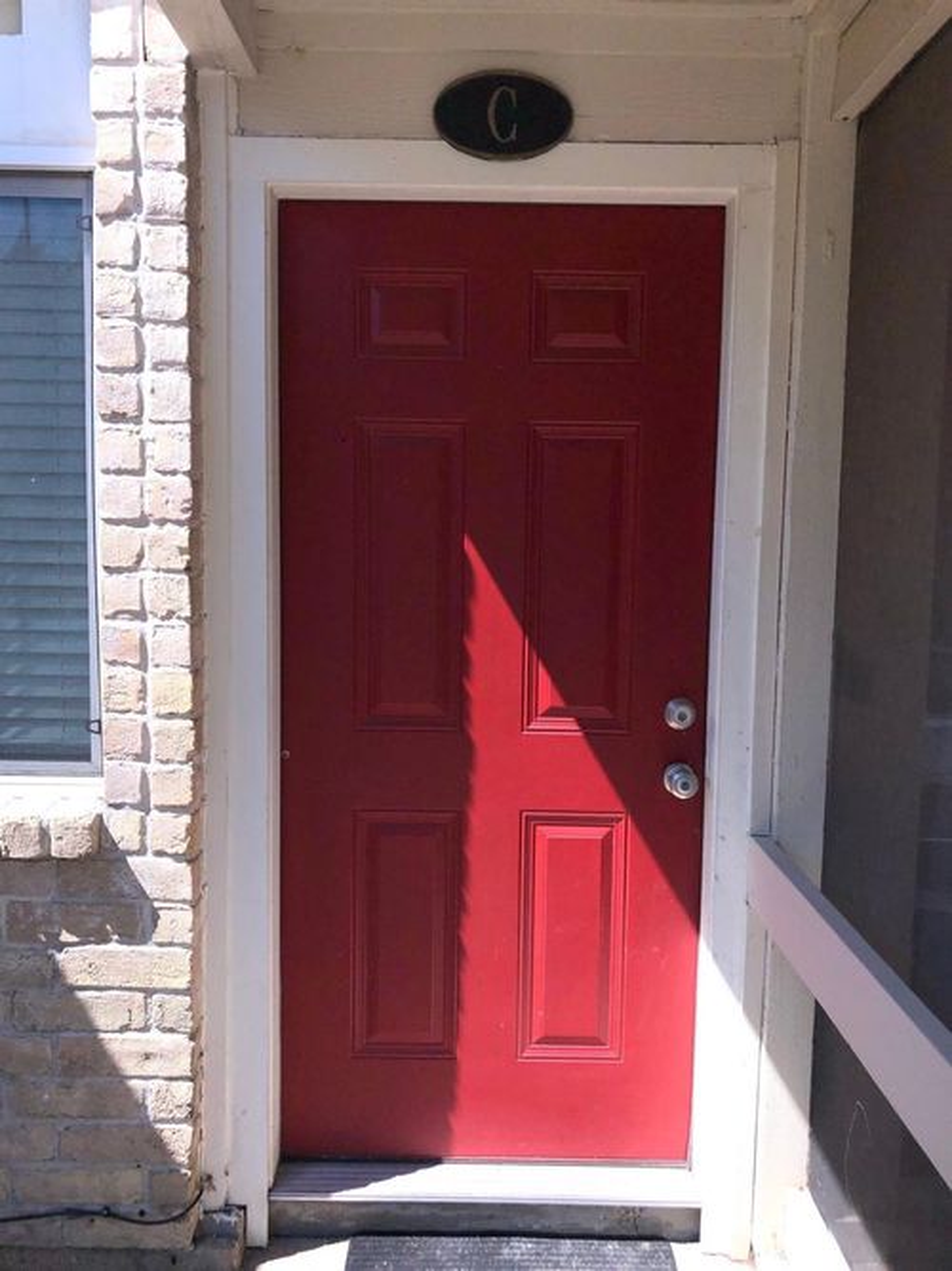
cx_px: 476
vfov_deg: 63.5
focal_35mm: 28
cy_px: 636
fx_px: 1027
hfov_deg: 49.7
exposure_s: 1/3436
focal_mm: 3.99
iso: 25
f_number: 1.8
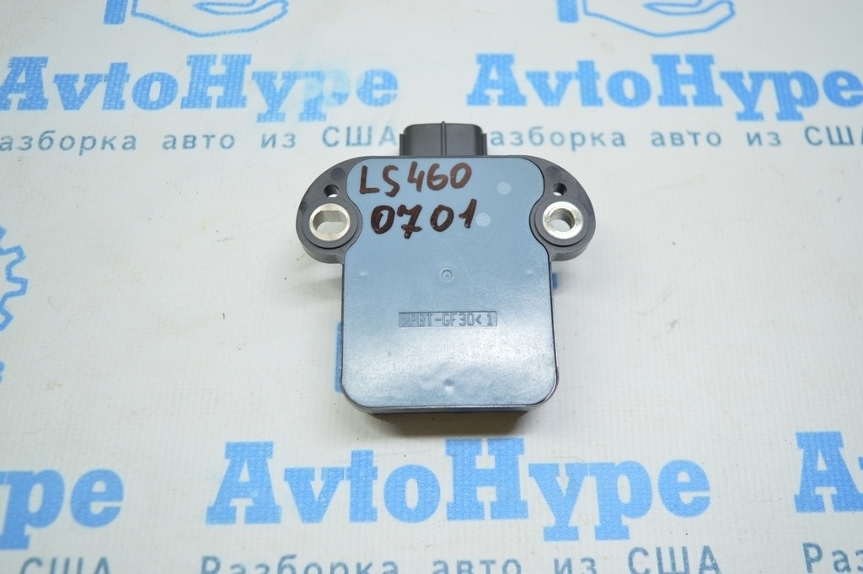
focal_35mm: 34
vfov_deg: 38.3
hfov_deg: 55.1
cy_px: 287
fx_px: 826
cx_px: 432
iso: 400
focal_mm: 23
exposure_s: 1/60
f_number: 3.8
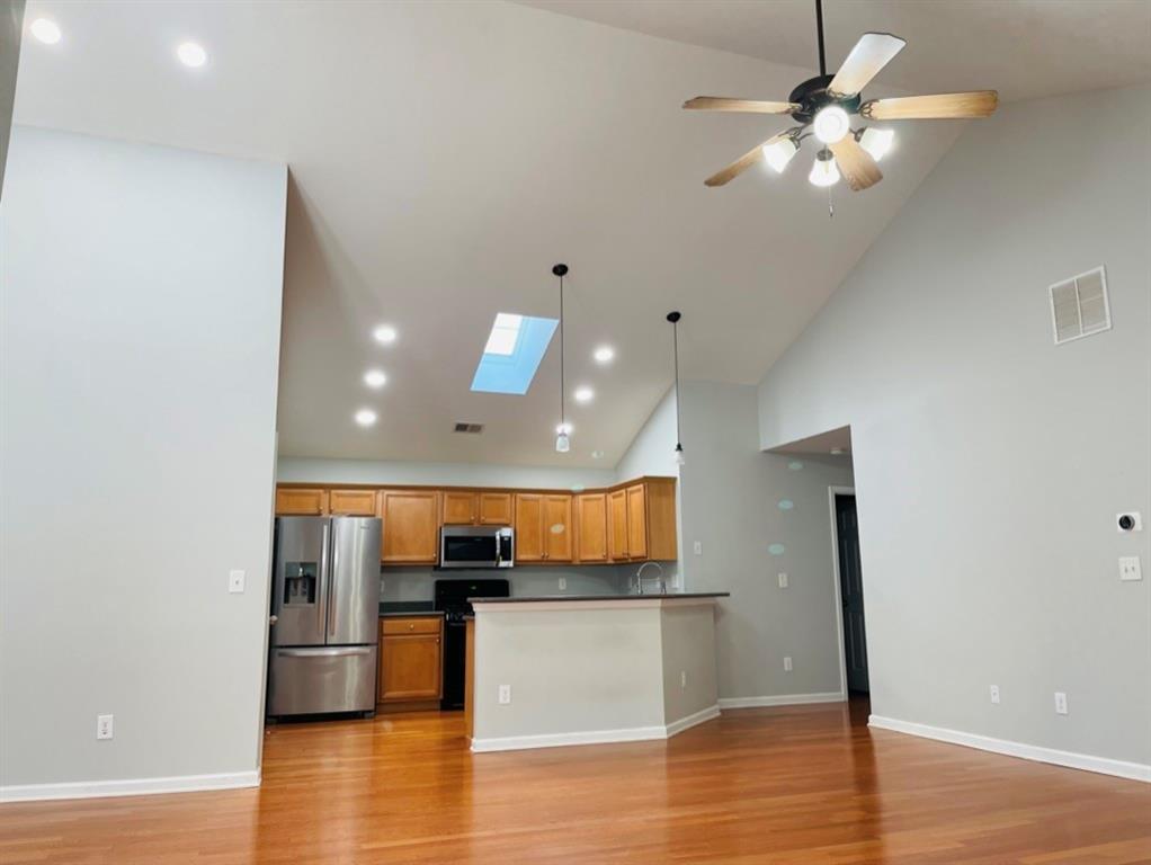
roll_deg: +0.8
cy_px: 432
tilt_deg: +10.0
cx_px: 576
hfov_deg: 69.4
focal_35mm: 25
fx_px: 832
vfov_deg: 54.9
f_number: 1.6
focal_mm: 5.1
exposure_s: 1/120
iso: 100
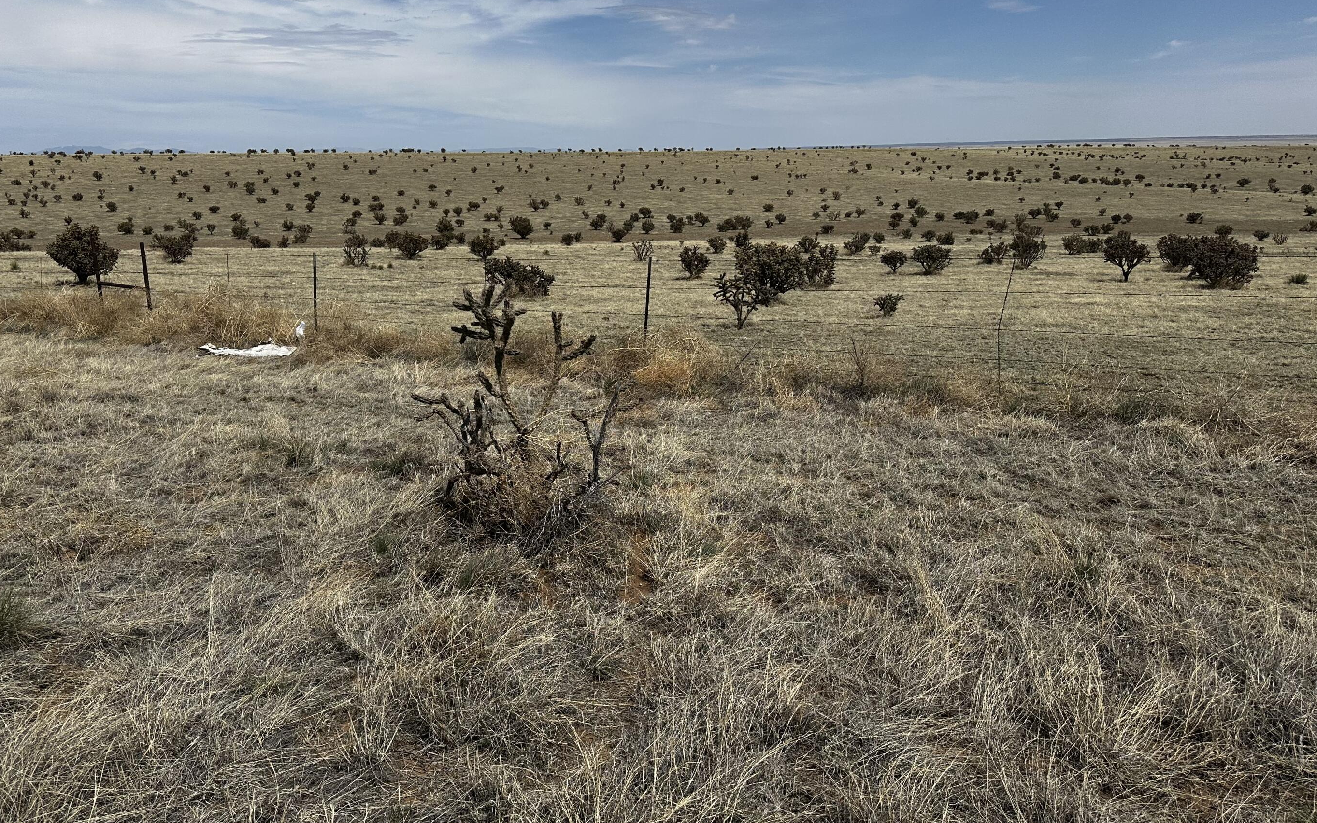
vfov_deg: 44.5
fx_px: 1005
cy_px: 454
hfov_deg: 66.3
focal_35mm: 28
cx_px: 598
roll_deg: +1.4
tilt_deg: -15.7
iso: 80
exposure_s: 1/8929
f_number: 1.78
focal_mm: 6.86
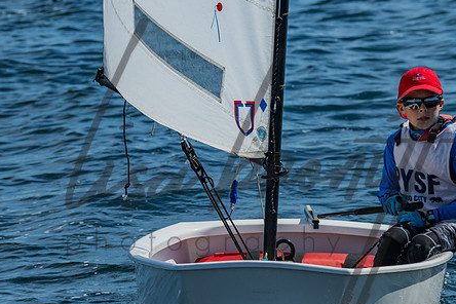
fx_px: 4788
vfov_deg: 3.6
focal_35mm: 378
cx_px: 333
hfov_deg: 5.5
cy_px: 102
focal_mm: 220
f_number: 8
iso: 100
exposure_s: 1/500
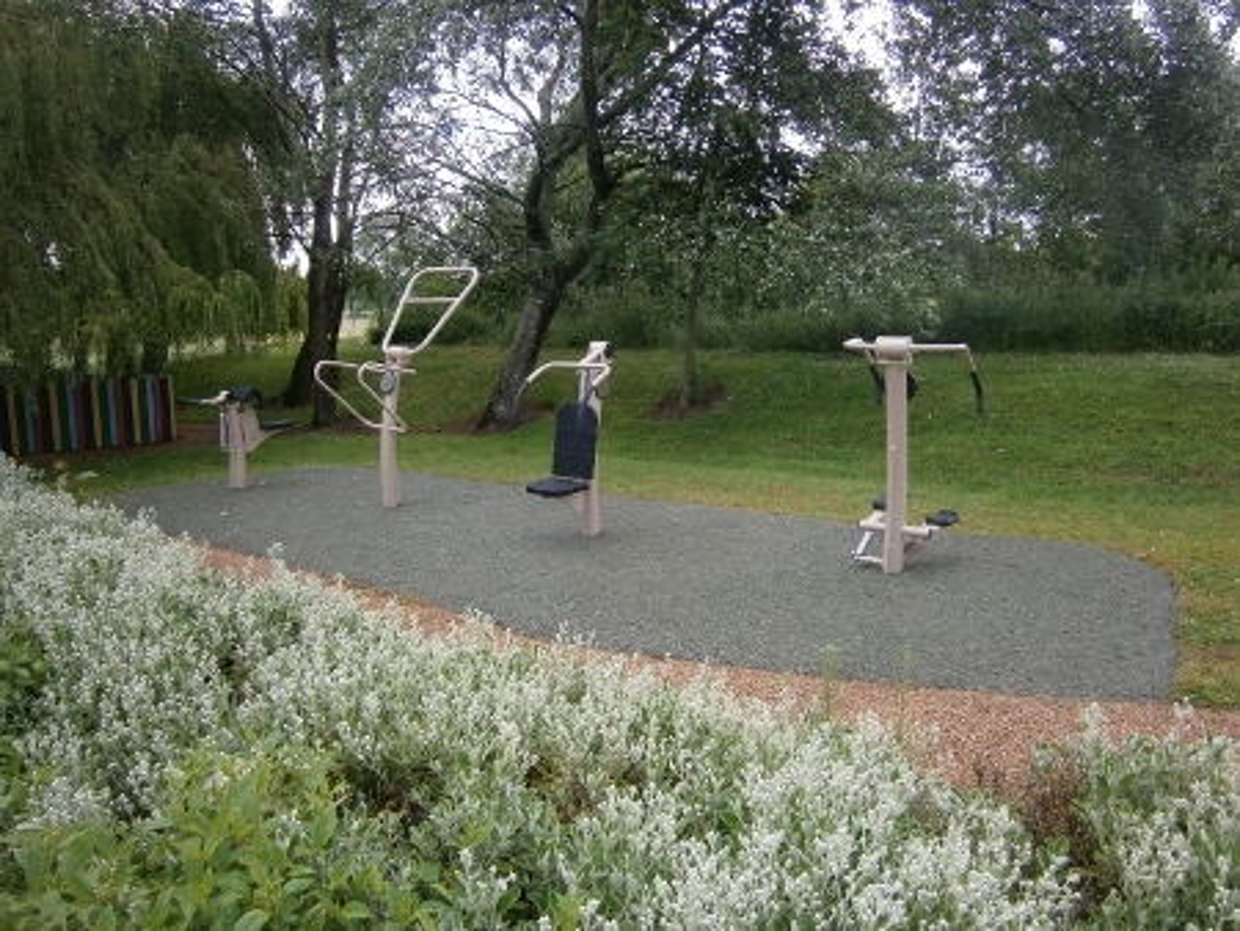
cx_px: 620
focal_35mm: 26
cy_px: 466
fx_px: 932
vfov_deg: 53.1
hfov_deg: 67.3
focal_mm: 4.7
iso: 80
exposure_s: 1/60
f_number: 2.8
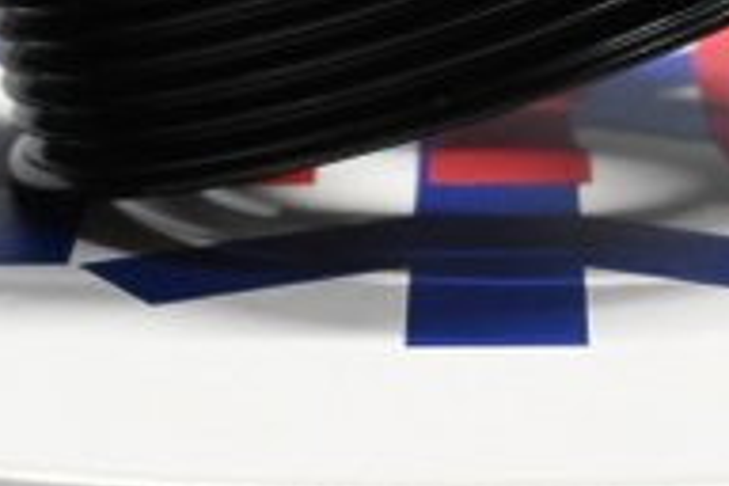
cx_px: 429
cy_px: -247
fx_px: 4738
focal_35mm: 234
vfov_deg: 5.8
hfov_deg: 8.8
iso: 2000
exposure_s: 1/80
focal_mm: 50
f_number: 6.3
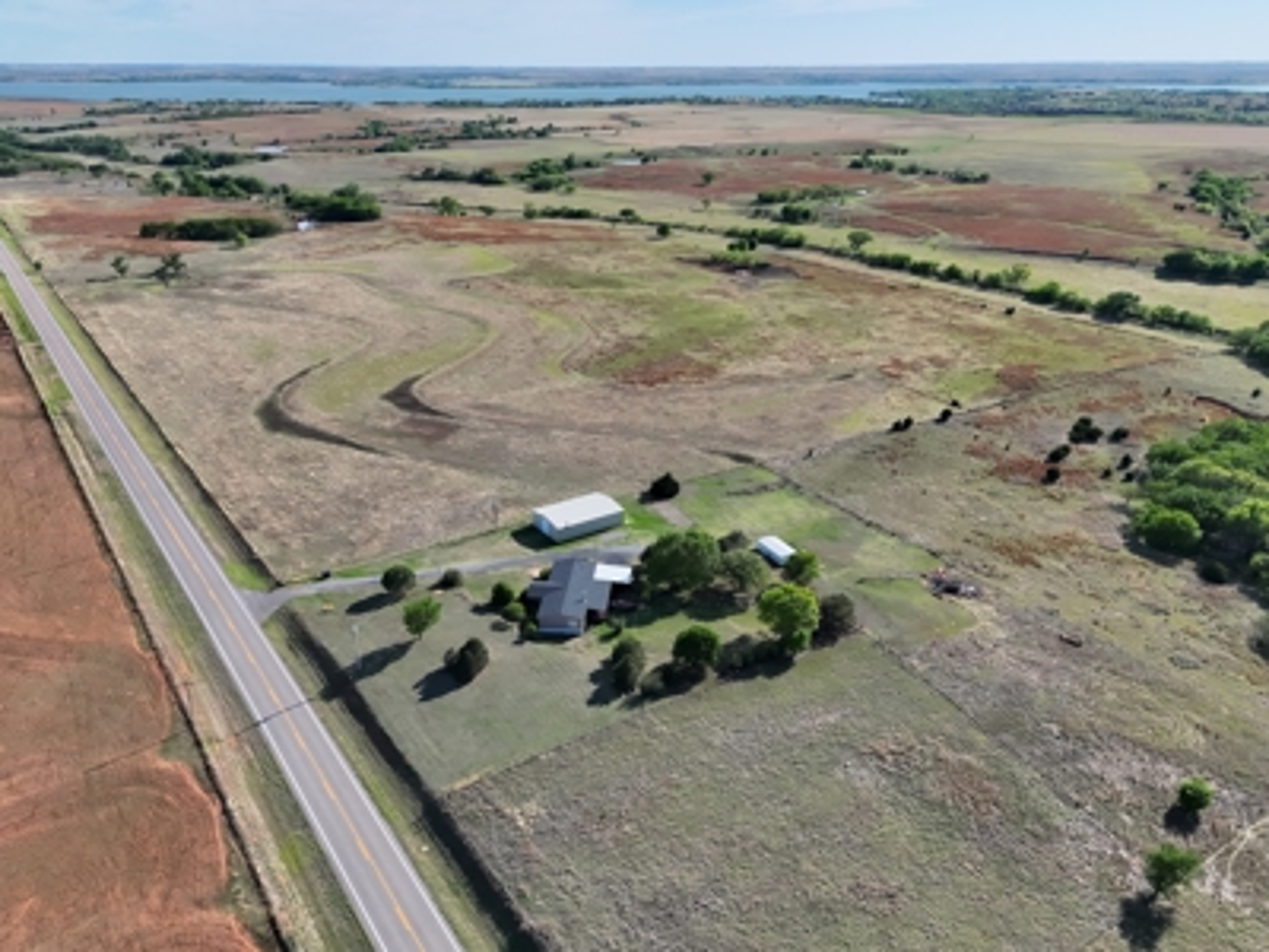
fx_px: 880
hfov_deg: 71.6
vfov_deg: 56.8
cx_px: 634
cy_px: 476
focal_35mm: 24
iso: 270
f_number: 1.7
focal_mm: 6.72
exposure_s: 1/6000
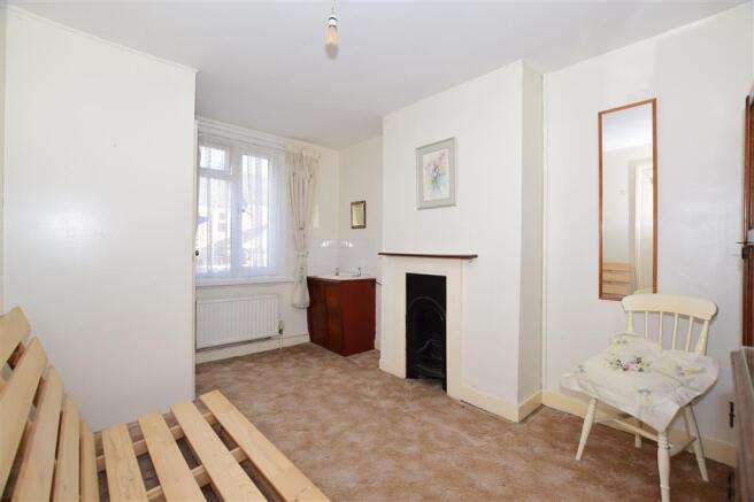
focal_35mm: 15
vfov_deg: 77.3
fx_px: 314
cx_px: 377
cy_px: 251
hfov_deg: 100.4
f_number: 5.6
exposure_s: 1/125
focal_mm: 10
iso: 400
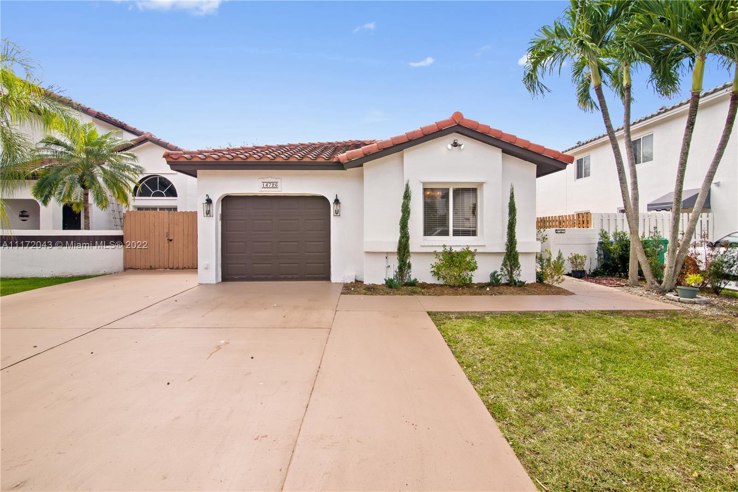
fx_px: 328
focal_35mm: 16
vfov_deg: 73.8
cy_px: 246
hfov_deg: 96.7
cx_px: 369
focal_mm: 16
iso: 320
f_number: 11
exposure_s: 1/100
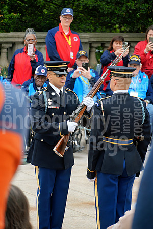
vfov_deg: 10.2
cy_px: 114
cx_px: 76
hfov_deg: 6.8
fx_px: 1291
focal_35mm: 202
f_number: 5.6
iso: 125
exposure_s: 1/125
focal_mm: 135
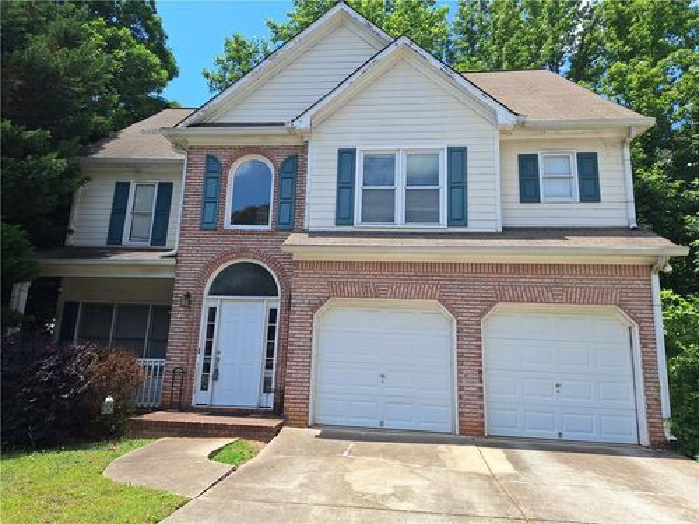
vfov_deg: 58.9
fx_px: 464
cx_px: 350
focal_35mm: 23
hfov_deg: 73.9
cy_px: 262
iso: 40
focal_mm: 5.54
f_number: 1.8
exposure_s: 1/1582
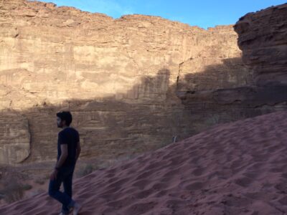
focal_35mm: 30
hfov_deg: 60.0
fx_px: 249
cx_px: 144
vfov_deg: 46.8
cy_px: 108
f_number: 2.2
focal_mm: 4.12
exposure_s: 1/695
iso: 32
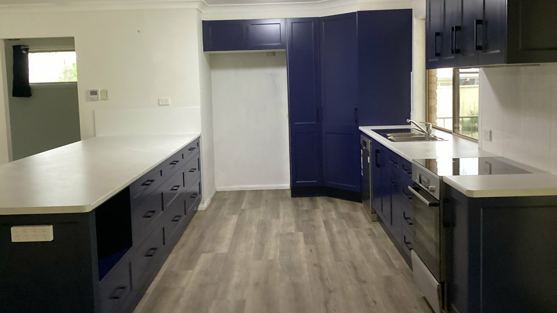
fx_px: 502
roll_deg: +2.5
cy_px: 121
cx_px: 277
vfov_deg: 34.5
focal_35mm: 34
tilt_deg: -5.8
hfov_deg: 58.0
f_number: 2.4
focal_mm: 3.3
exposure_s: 1/50
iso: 320
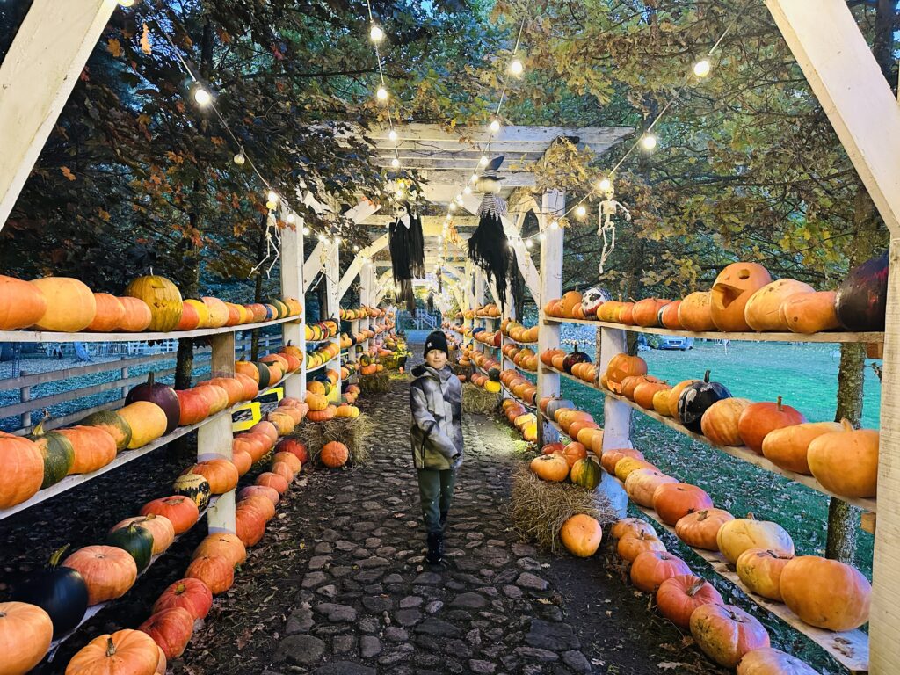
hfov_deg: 71.6
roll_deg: +0.1
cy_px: 338
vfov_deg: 56.8
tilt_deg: -2.6
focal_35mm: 24
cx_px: 450
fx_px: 624
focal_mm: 6.86
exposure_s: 1/33
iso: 640
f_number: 1.78
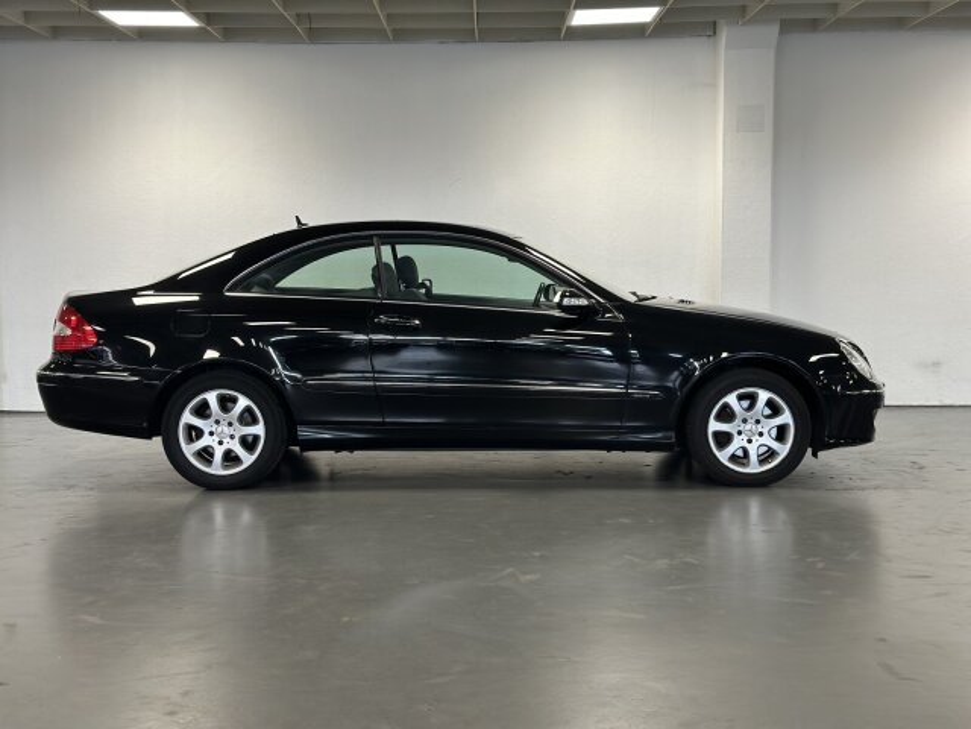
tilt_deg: -4.1
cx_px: 486
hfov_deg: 39.7
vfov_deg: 30.3
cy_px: 364
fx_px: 1346
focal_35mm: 48
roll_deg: +0.5
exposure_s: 1/82
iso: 125
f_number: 1.78
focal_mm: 6.86
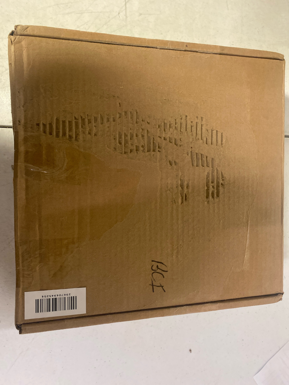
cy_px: 192
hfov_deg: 53.1
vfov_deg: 67.3
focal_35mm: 26
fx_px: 289
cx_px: 144
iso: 400
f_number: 1.8
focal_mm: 4.25
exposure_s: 1/60
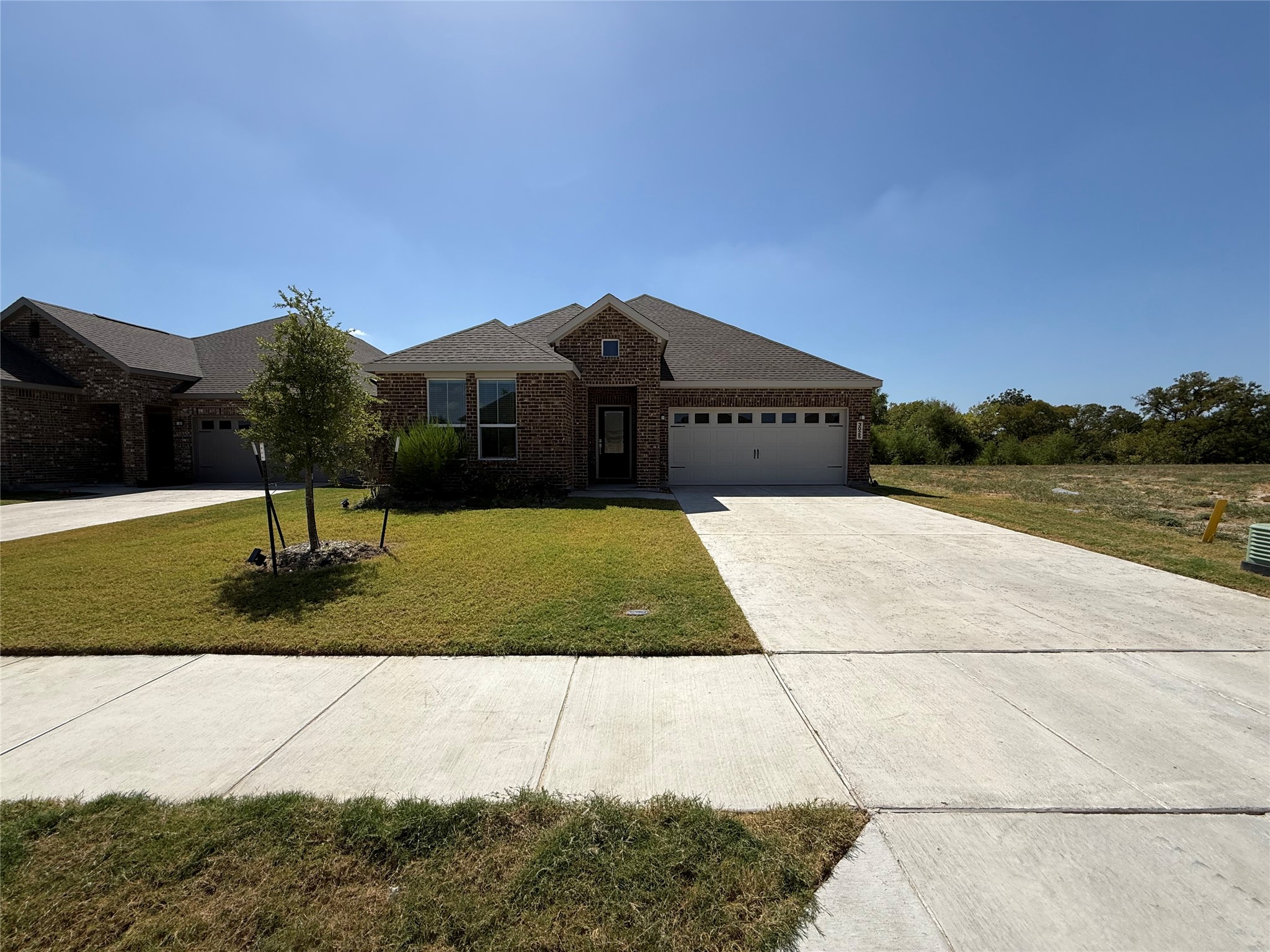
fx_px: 514
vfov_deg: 85.7
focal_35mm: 14
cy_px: 476
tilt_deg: -3.2
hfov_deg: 102.1
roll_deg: -0.5
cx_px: 635
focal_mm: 2.22
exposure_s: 1/3891
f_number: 2.2
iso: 50
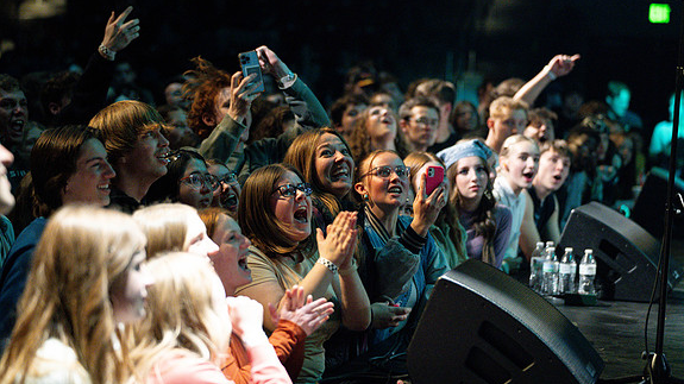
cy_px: 179
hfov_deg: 19.3
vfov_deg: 10.9
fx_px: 2013
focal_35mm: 111
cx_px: 344
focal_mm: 105
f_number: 2.8
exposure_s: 1/500
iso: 6400
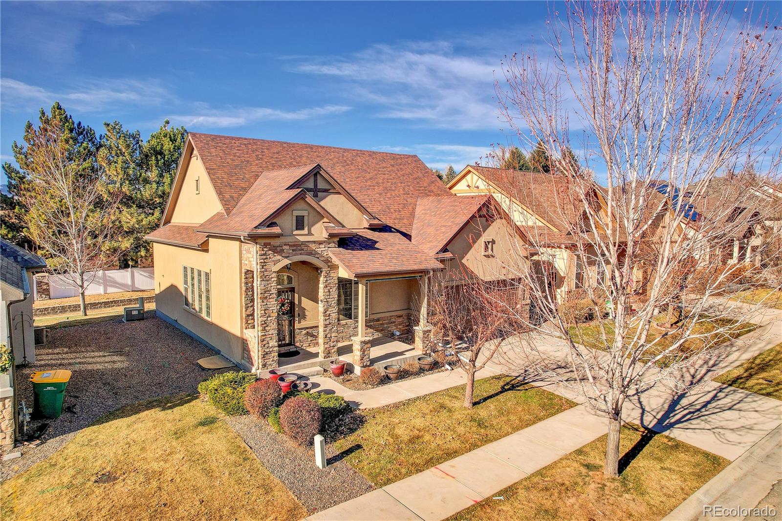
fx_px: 478
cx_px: 391
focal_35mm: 22
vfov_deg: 57.2
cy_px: 260
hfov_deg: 78.6
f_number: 2.8
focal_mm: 8.4
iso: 100
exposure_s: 1/120
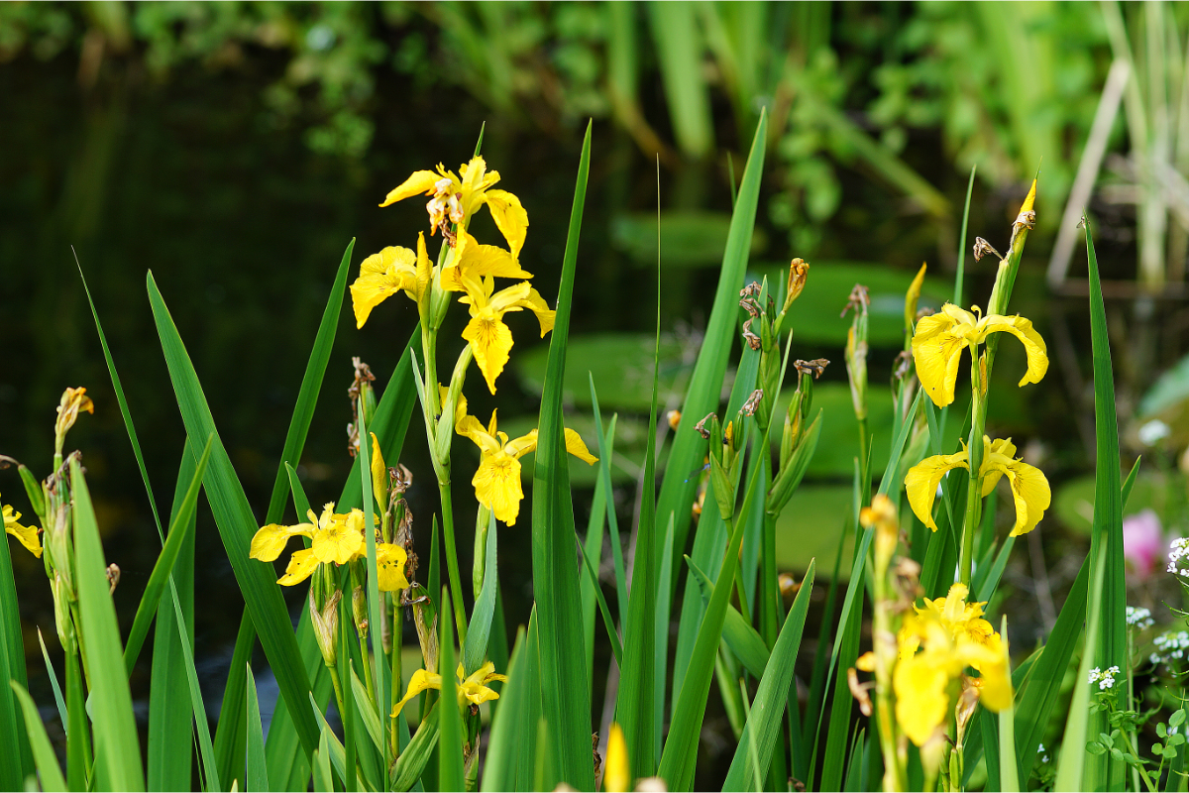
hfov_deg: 13.7
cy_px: 396
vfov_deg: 9.1
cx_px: 594
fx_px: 4954
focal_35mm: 150
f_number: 4
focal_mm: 100
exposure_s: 1/160
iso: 100
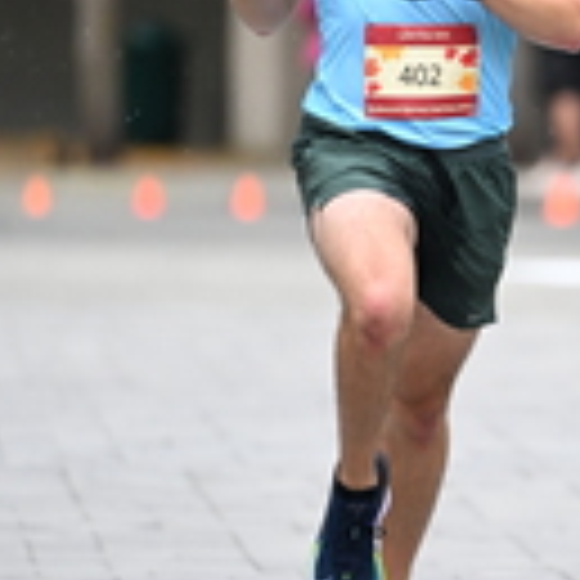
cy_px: 202
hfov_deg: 2.4
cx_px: 551
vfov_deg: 2.4
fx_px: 13781
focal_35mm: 727
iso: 1250
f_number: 2.8
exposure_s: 1/1600
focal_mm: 200
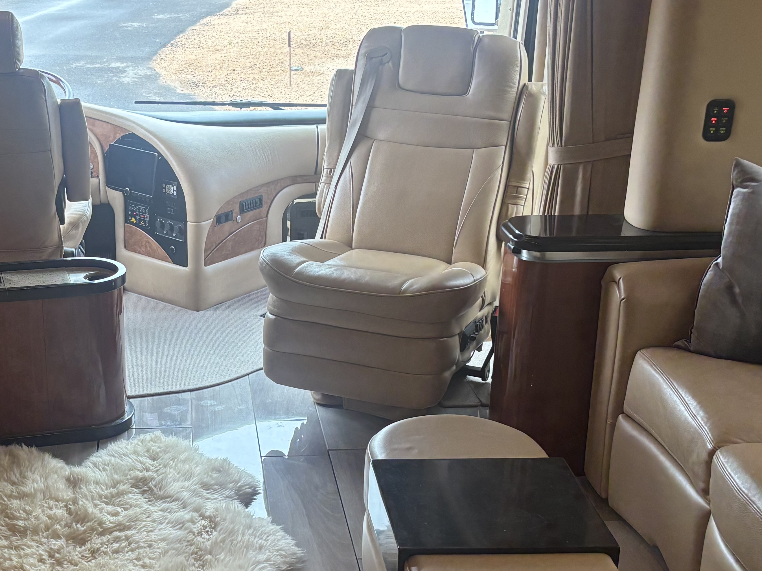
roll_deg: +0.6
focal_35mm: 55
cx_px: 213
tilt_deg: -23.5
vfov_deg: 26.5
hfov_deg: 34.4
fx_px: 1211
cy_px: 360
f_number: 1.6
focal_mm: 5.96
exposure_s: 1/41
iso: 125
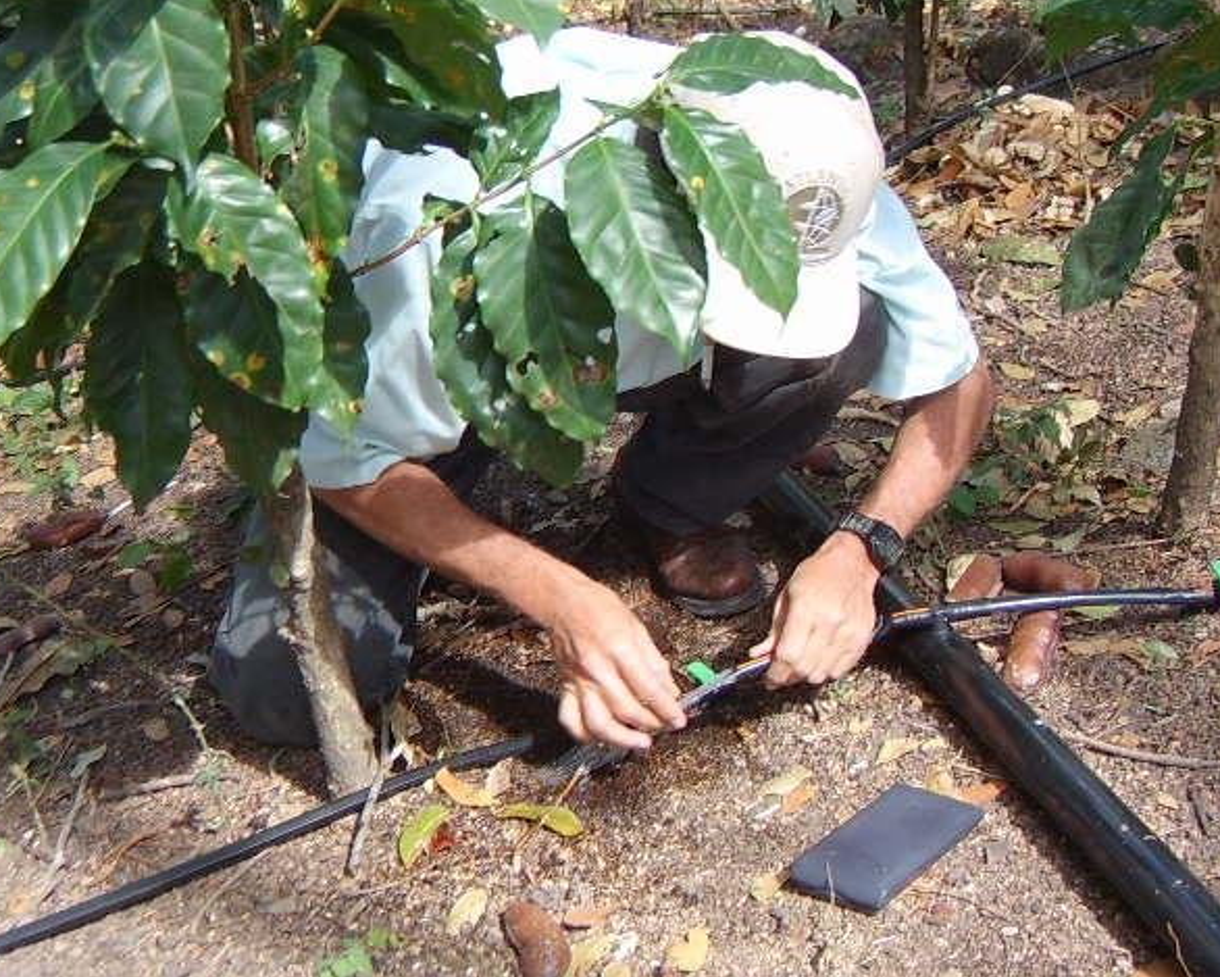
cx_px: 639
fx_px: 1770
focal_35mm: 49
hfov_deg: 38.0
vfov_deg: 30.8
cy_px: 479
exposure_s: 1/84
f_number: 3.5
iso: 50
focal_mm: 11.93
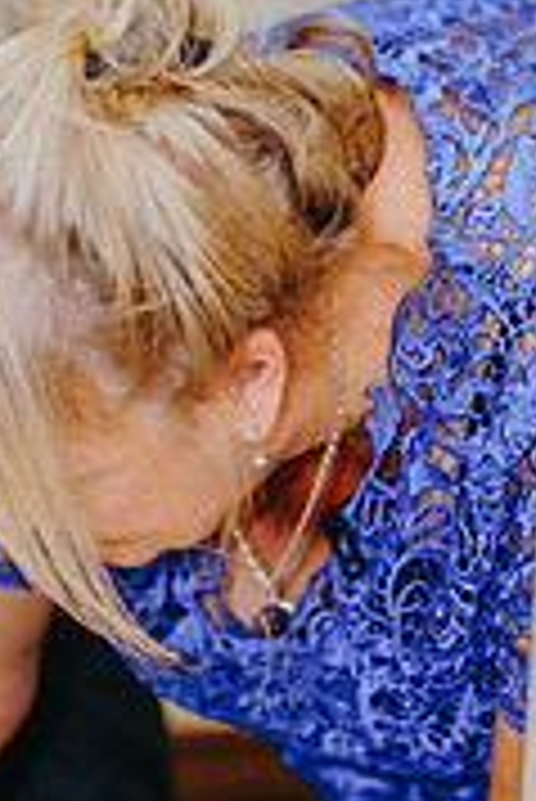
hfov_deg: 6.4
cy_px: 644
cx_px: -104
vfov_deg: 9.5
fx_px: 4792
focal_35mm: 215
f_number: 2.2
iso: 1250
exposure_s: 1/200
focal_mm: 85
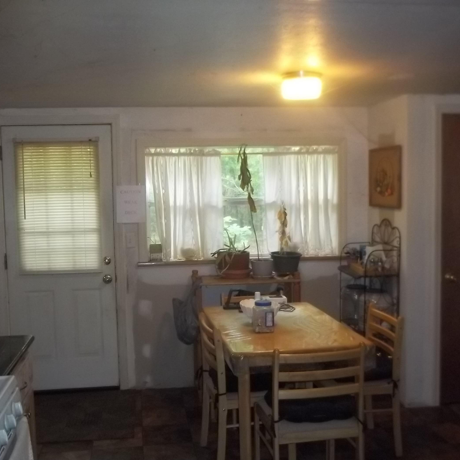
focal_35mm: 40
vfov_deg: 41.9
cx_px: 204
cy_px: 236
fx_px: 601
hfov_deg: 41.8
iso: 320
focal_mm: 5.9
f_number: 3.3
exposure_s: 1/30
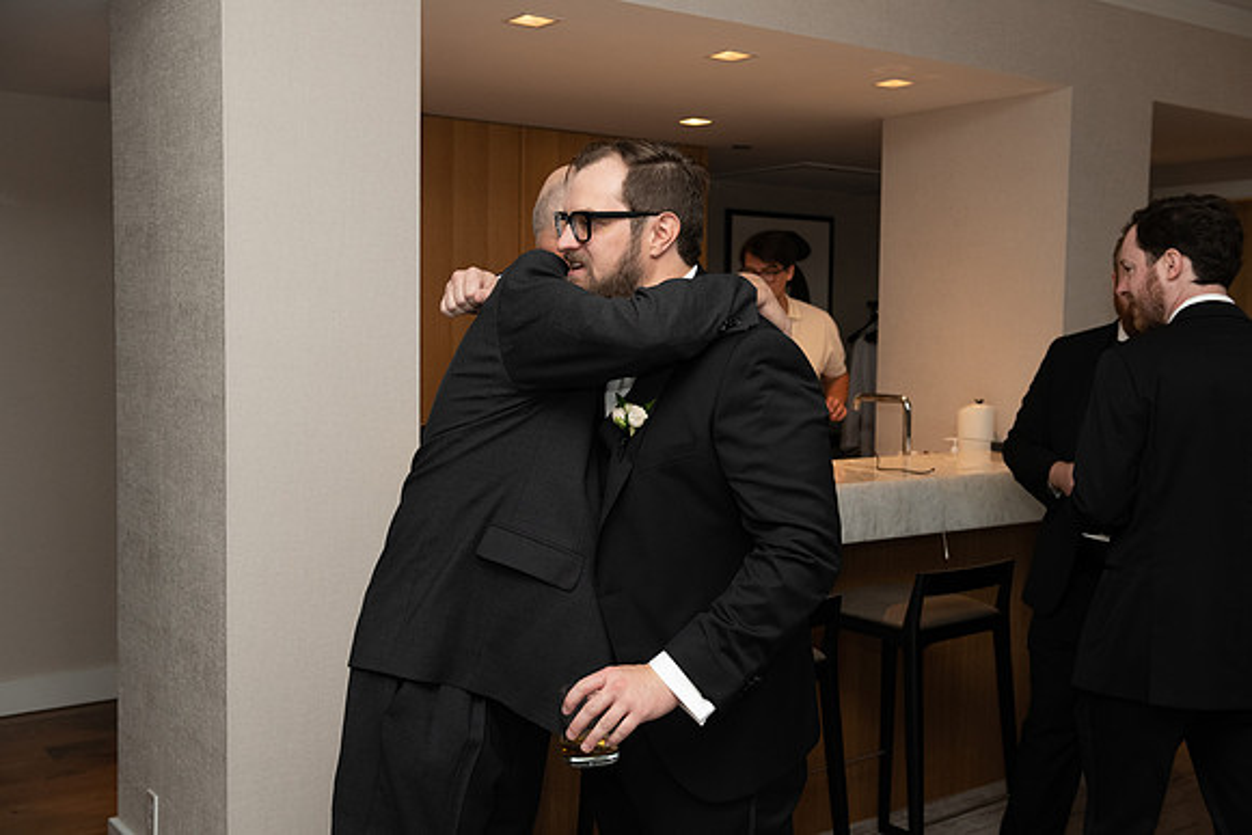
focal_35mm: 38
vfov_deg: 35.1
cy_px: 418
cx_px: 626
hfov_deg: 50.7
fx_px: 1322
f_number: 4.5
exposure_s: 1/200
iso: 1250
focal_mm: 38
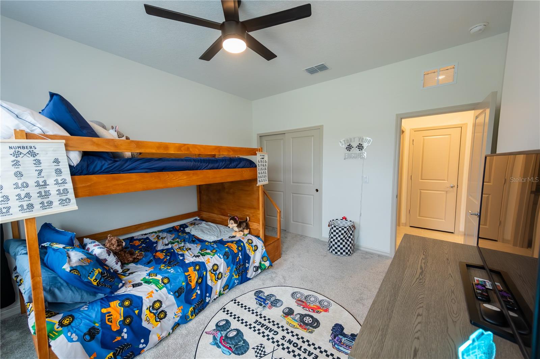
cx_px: 270
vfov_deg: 81.1
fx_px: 210
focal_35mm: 14
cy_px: 180
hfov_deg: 104.3
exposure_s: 1/200
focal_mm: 14
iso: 1600
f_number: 4
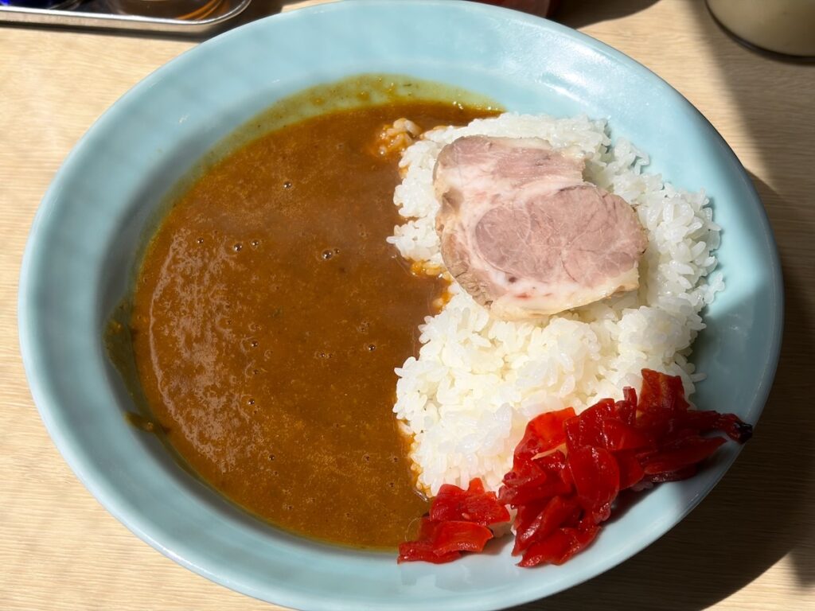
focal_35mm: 52
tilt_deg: -54.9
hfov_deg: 36.8
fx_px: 1224
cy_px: 306
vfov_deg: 28.0
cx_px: 408
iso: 32
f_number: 1.6
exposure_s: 1/2451
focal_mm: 5.96
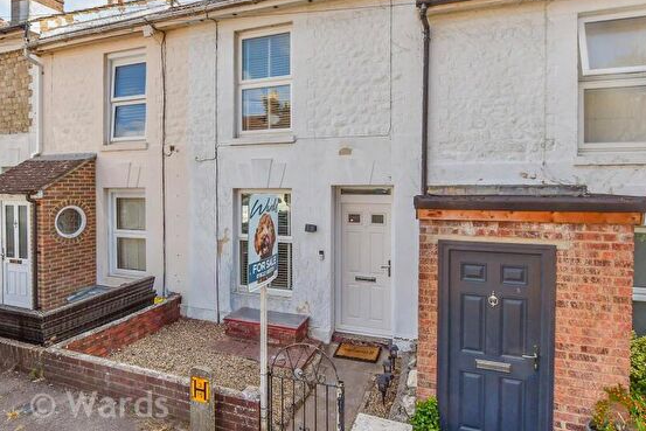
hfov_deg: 86.7
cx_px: 296
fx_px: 341
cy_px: 218
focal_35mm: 19
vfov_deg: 64.6
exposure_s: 1/640
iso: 400
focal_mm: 10
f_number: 8
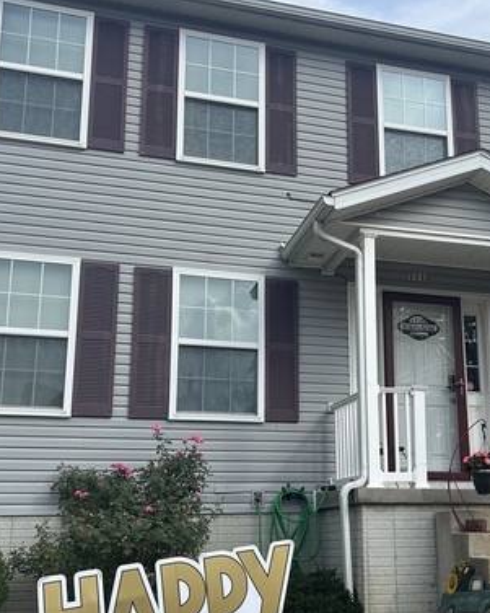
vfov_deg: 41.1
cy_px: 349
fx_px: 815
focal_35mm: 45
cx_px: 328
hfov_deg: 33.1
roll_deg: +1.2
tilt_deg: +13.9
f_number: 1.5
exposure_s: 1/3077
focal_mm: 5.7
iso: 50
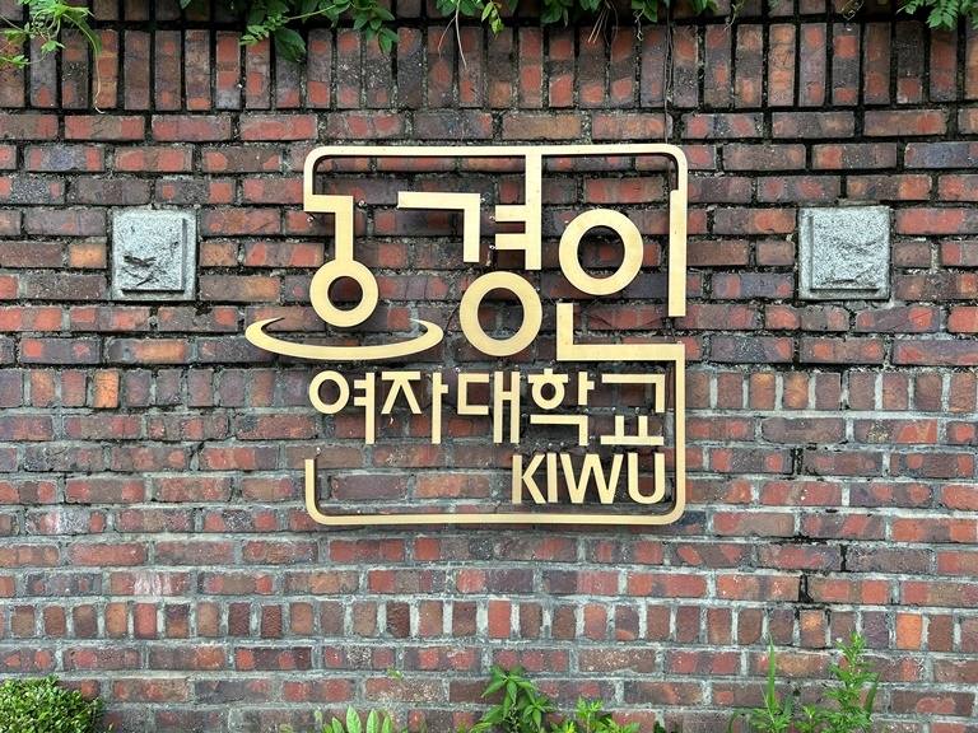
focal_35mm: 24
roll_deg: -0.5
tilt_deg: -1.4
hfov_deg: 71.6
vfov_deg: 56.8
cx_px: 489
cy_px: 366
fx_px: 678
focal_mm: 6.86
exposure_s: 1/121
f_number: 1.78
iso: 100
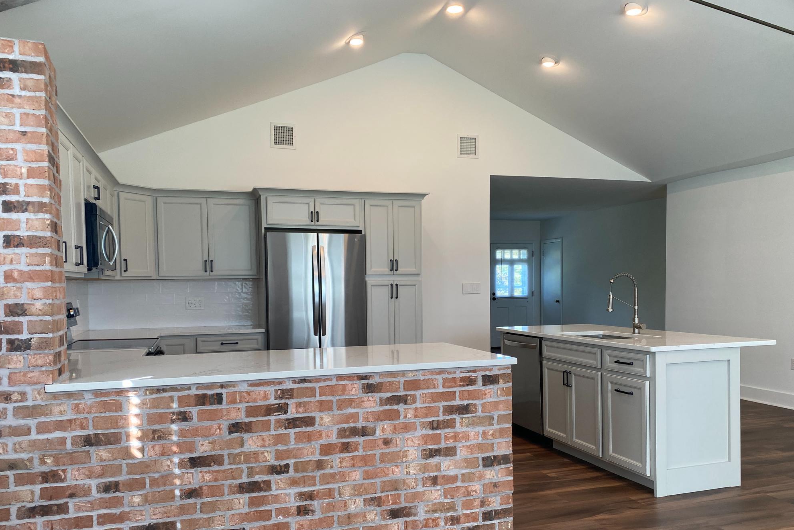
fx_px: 618
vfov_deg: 46.2
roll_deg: +0.9
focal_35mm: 28
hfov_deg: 65.5
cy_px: 307
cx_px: 404
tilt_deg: -4.6
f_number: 1.8
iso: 100
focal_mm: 4.25
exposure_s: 1/120
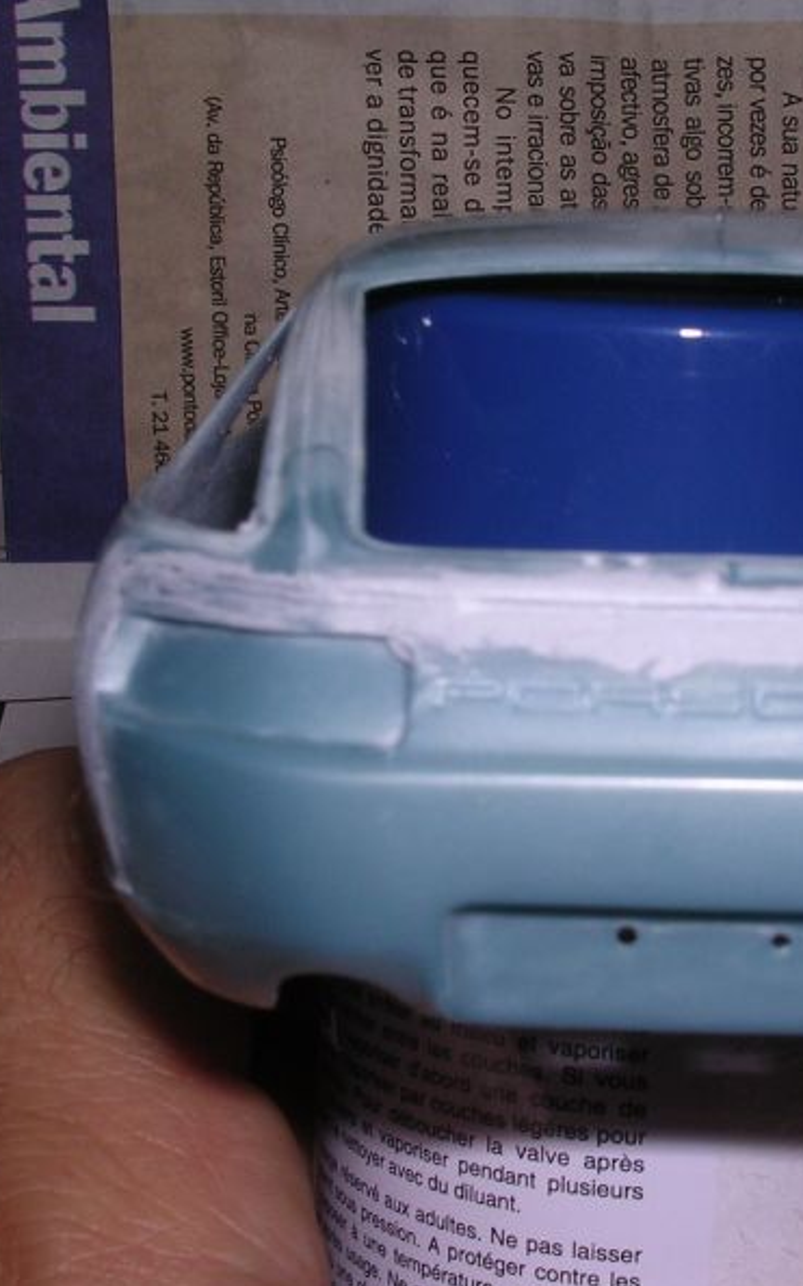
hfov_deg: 16.2
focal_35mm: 80
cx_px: 660
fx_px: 2803
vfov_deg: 25.8
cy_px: 647
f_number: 6.6
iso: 100
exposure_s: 1/60.1
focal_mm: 8.5
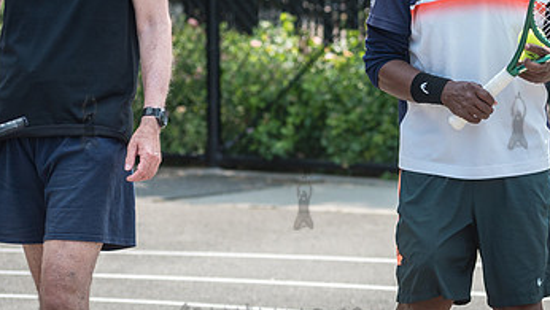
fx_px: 4771
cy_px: 108
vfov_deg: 3.7
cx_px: 424
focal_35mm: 327
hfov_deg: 6.6
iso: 200
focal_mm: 145
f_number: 4.5
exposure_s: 1/1600
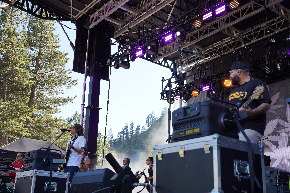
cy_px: 96
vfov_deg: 31.9
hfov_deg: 46.4
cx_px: 145
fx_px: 338
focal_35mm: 42
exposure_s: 1/125
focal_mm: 42
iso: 100
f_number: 5.6
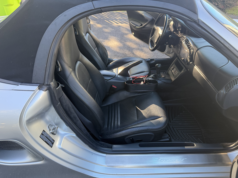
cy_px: 89
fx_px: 165
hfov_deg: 71.6
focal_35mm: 24
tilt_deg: -33.3
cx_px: 119
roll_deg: +0.0
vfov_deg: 56.8
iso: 125
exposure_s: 1/206
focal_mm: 6.76
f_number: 1.78
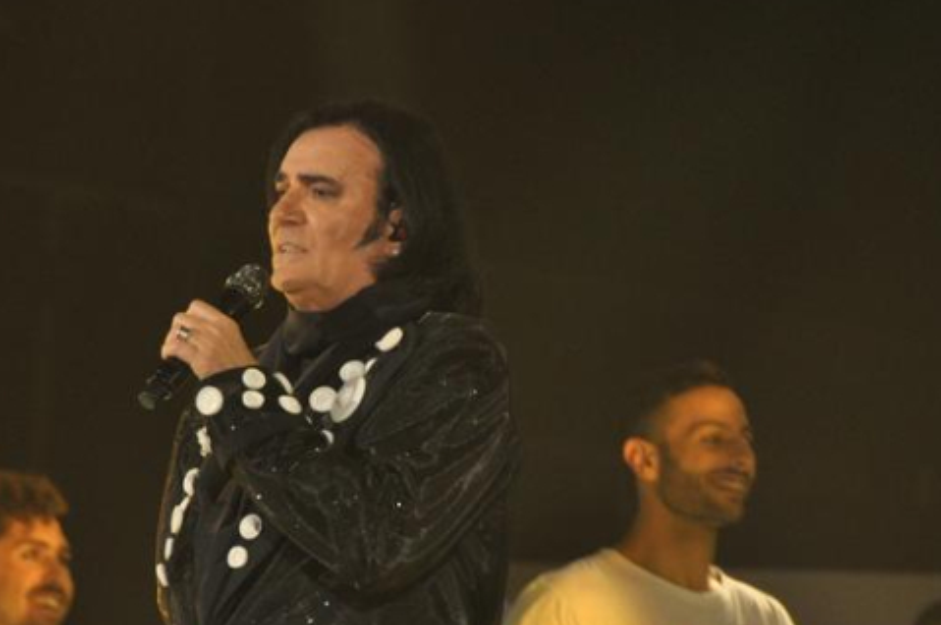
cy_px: 410
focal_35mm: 501
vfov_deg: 2.7
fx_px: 13078
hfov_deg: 4.1
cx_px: 371
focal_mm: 200
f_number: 5.6
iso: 800
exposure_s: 1/90
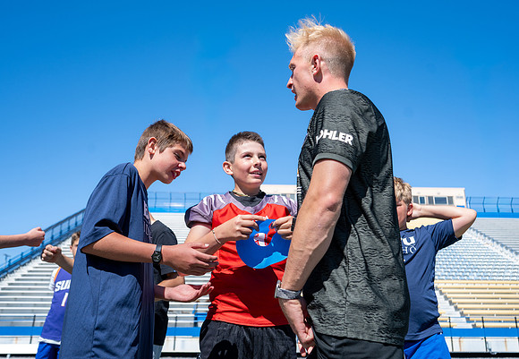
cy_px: 167
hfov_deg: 57.5
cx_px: 288
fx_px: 472
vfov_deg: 41.6
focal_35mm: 32
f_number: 4
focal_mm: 29.5
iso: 100
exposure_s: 1/640
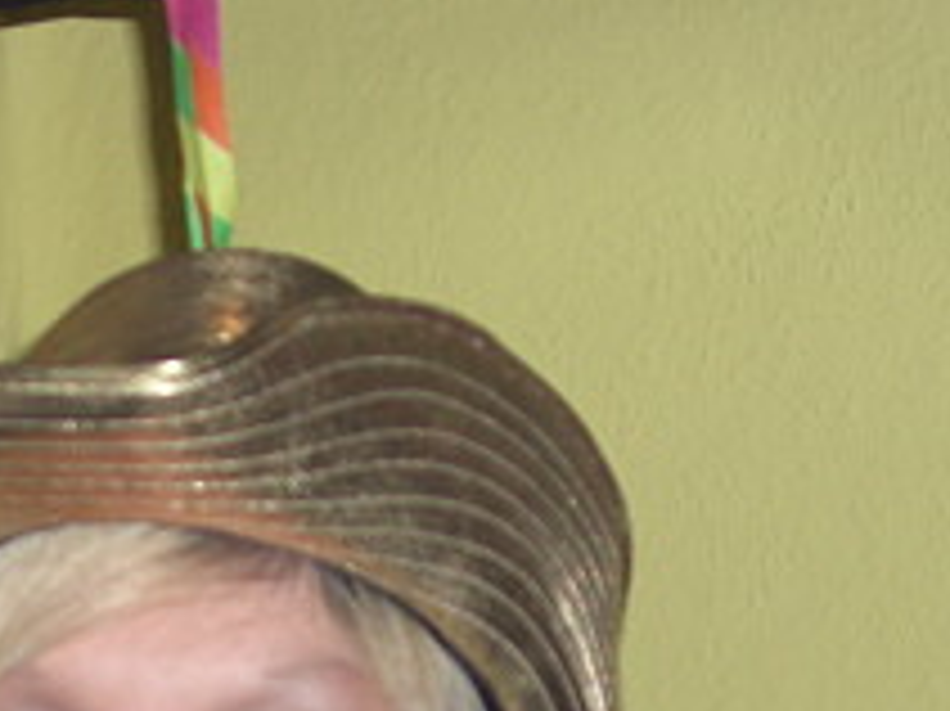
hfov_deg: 10.1
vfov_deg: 7.5
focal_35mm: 195
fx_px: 5349
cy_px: 873
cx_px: 88
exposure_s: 1/60
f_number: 4
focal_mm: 14.2
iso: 200
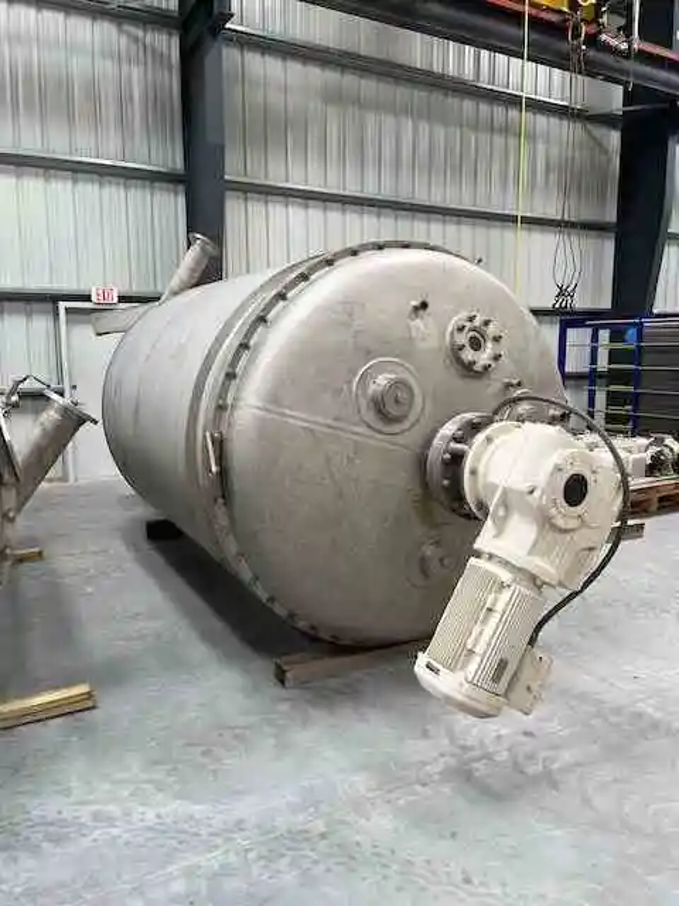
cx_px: 340
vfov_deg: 67.3
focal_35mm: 26
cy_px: 453
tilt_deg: -6.4
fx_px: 680
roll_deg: -0.2
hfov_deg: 53.1
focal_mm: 5.1
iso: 64
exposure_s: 1/122
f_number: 1.6
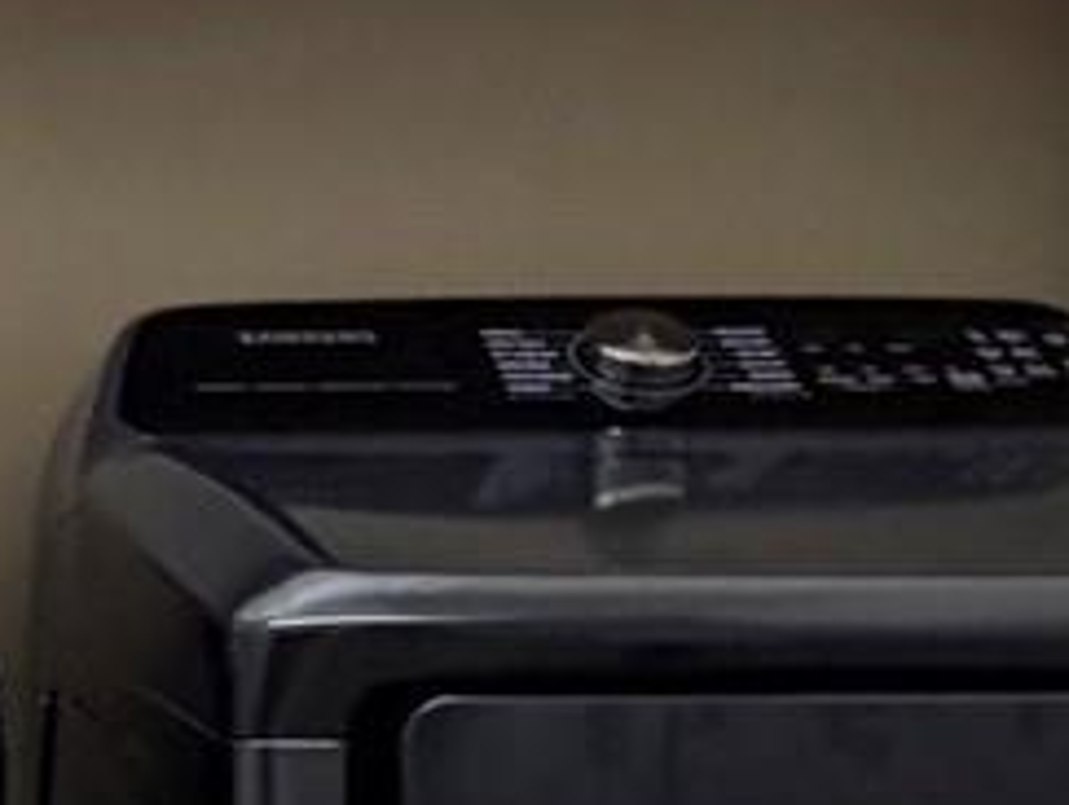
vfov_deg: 16.1
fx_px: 2845
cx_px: -295
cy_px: 545
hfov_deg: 19.7
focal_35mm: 92
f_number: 2.2
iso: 320
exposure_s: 1/60
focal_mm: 2.22
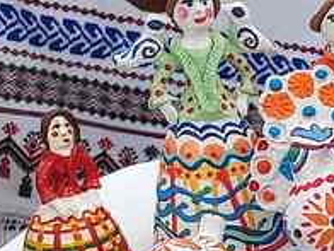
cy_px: 166
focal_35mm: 159
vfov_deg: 9.3
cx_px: 888
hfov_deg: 10.2
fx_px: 1534
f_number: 1.75
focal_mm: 4.77
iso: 112
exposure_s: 1/895
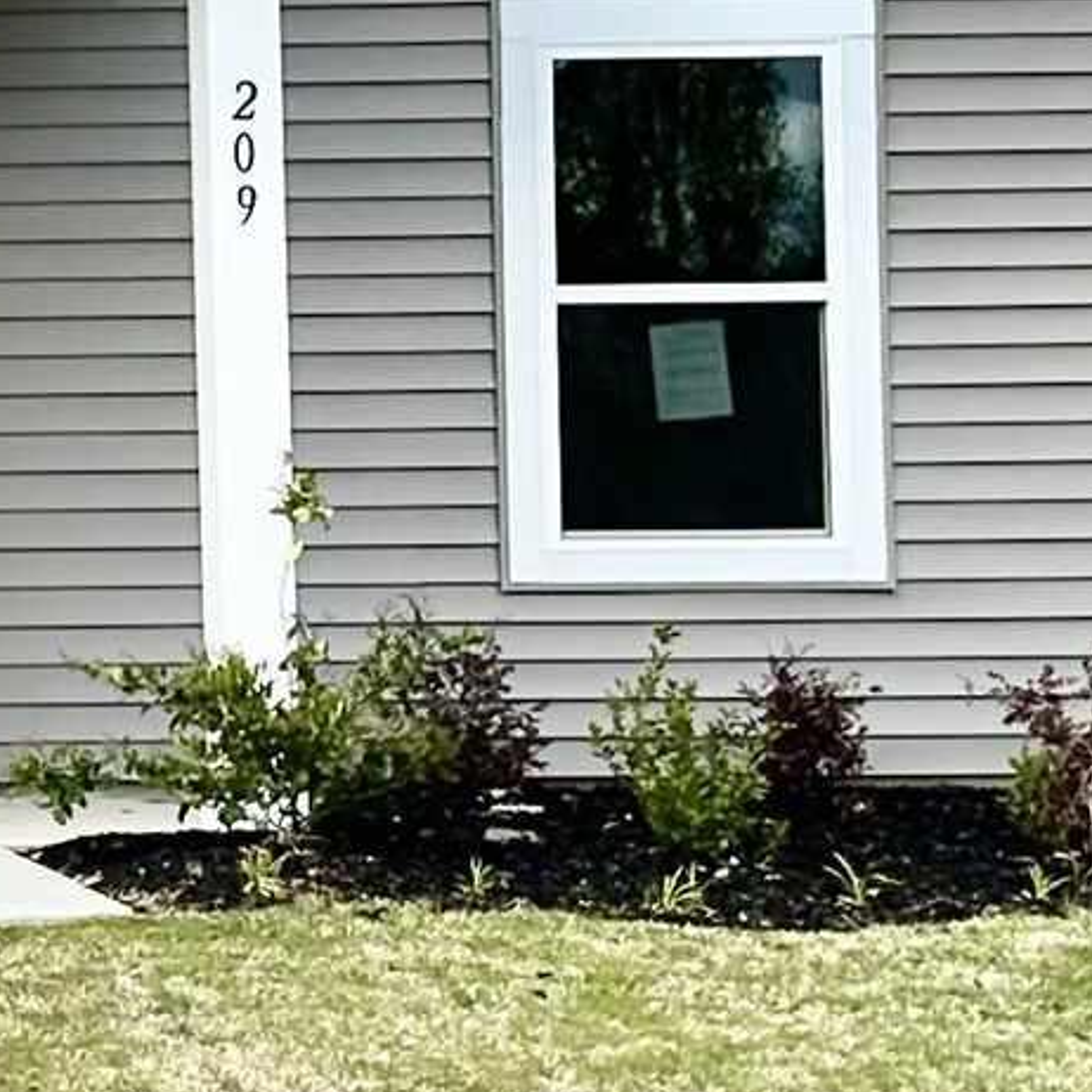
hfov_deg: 11.4
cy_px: 409
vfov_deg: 12.4
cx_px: -936
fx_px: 5032
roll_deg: +1.1
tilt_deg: +3.4
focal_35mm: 141
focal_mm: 6.86
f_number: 1.78
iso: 80
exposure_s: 1/4348
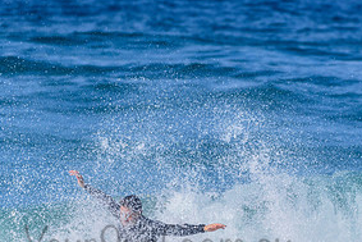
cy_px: 234
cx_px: 156
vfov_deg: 0.9
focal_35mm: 1536
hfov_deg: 1.3
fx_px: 15453
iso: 220
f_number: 5.6
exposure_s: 1/2000
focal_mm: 500
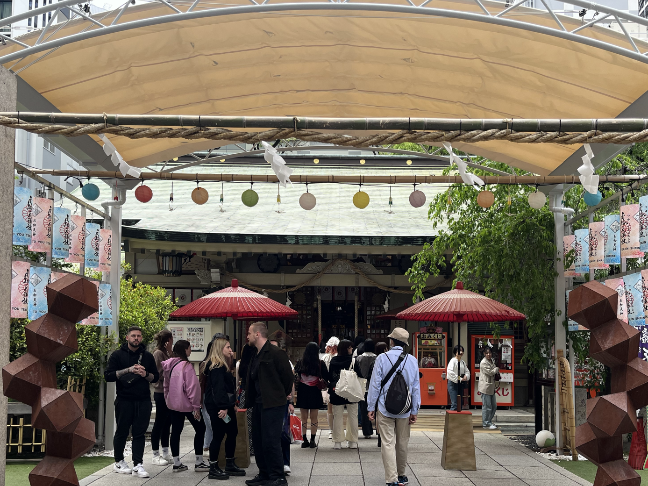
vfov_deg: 39.4
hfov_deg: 51.3
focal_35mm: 36
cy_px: 307
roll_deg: -0.2
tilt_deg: +4.5
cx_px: 337
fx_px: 674
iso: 50
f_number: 1.6
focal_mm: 5.1
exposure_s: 1/718
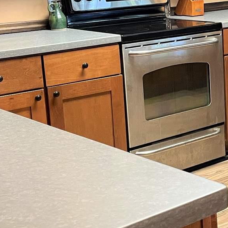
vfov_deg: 21.4
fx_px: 604
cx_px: 218
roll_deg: +1.9
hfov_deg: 20.8
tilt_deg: -13.9
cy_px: 93
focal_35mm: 81
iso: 400
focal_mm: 5.1
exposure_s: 1/60
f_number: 1.6
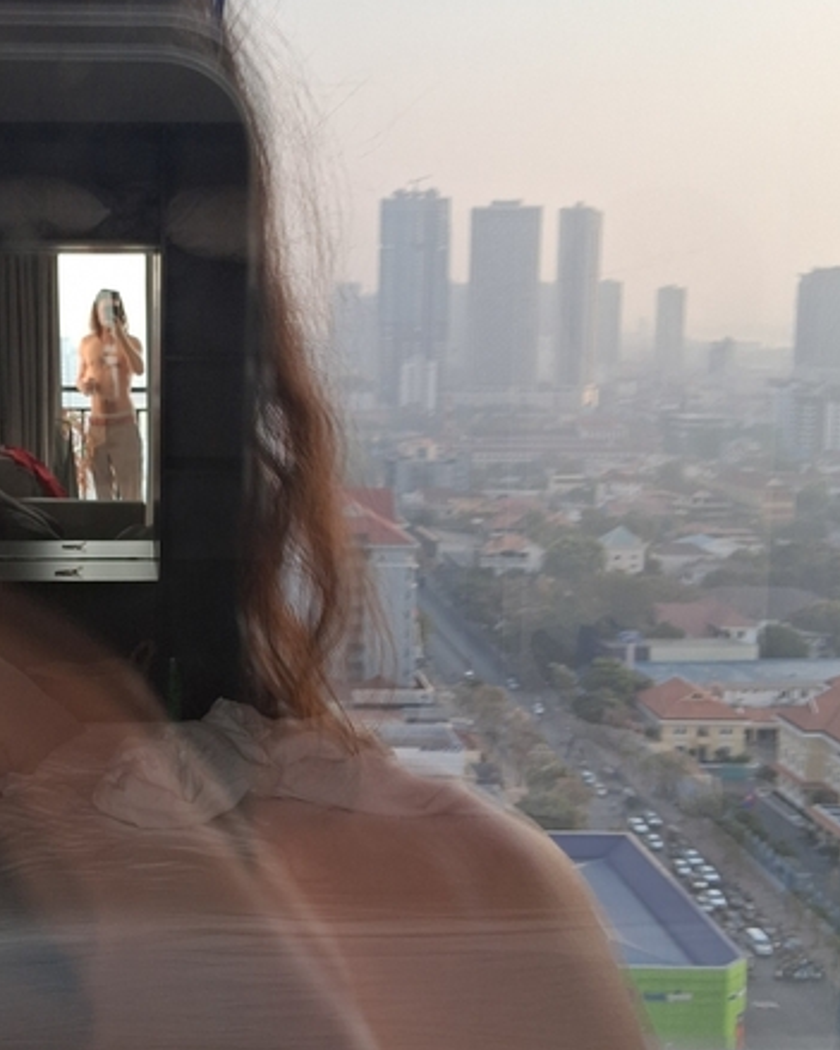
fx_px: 1212
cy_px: 515
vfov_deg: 46.8
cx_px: 142
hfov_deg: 36.6
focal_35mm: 39
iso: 40
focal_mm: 3.98
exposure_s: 1/120
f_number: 1.8
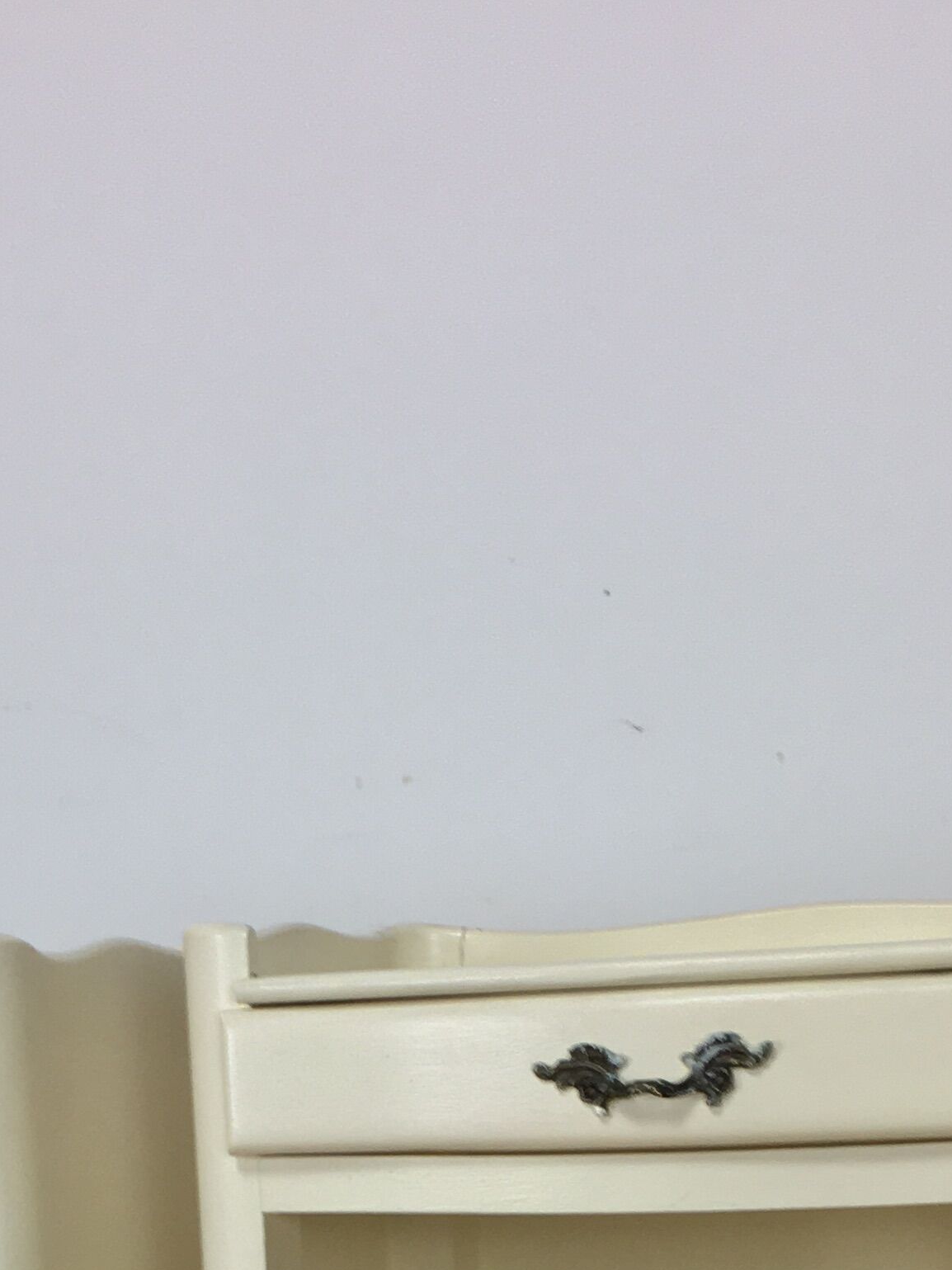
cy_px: 1662
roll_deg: +2.8
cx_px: 309
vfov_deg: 22.8
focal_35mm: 76
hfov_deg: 19.3
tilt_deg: -14.4
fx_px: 2787
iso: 32
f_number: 2.2
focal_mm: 4.15
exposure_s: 1/33
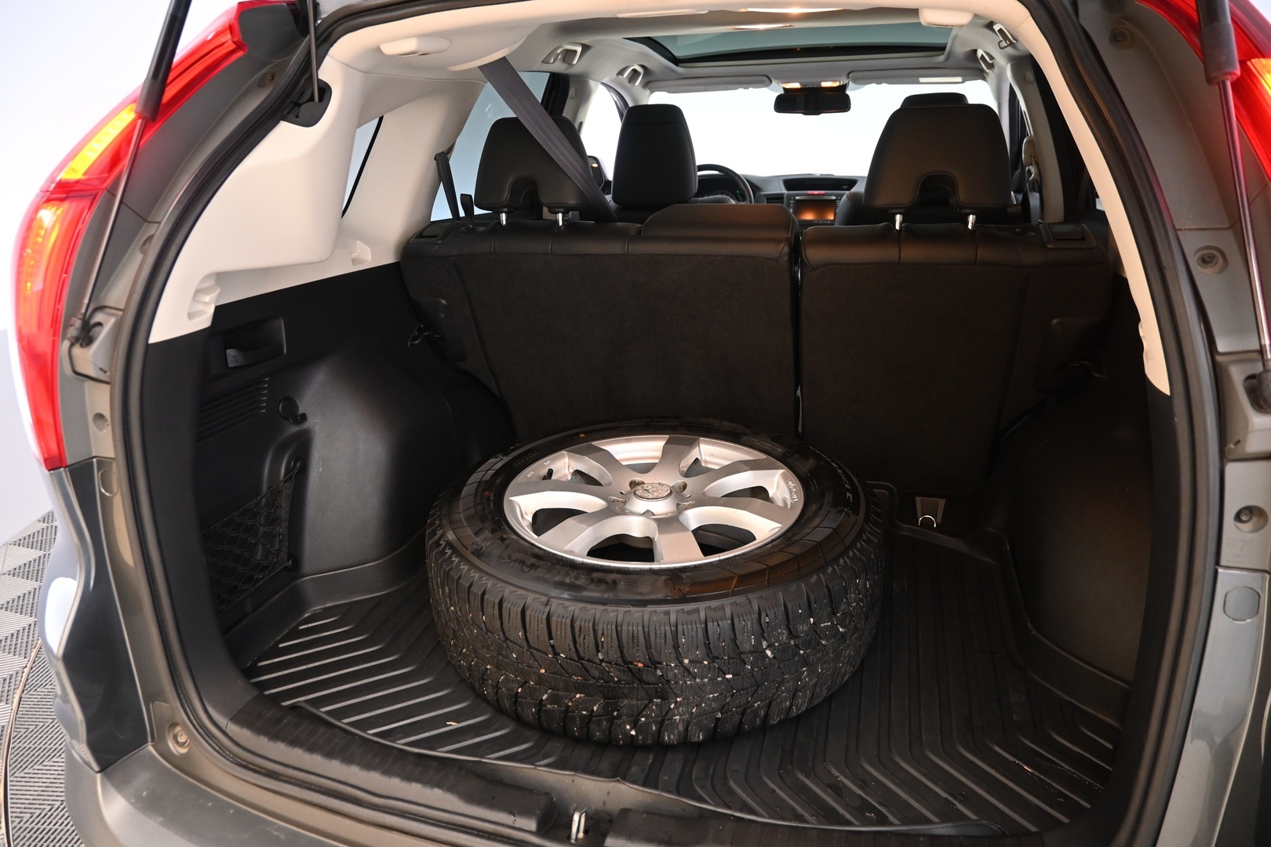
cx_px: 636
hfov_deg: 73.7
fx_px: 847
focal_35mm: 24
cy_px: 424
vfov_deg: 53.1
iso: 1250
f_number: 3.5
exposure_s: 1/25
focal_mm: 16
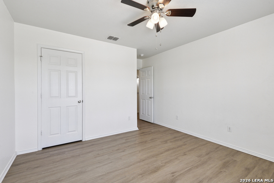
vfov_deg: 73.8
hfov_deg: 96.7
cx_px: 137
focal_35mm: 16
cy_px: 92
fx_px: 122
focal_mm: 16
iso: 560
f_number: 8
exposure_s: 1/15
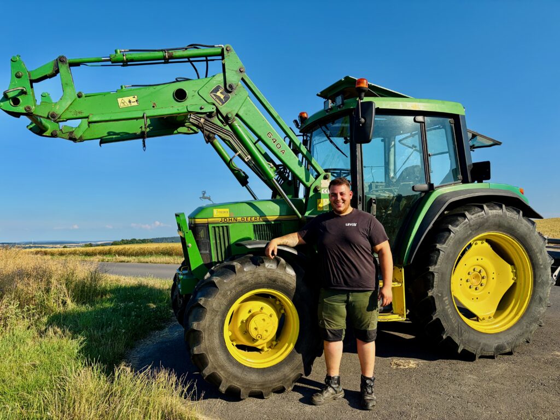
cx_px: 280
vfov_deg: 53.1
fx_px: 421
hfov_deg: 67.3
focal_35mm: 26
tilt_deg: +5.5
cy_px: 210
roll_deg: +2.8
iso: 50
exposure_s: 1/2538
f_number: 1.6
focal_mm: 5.96
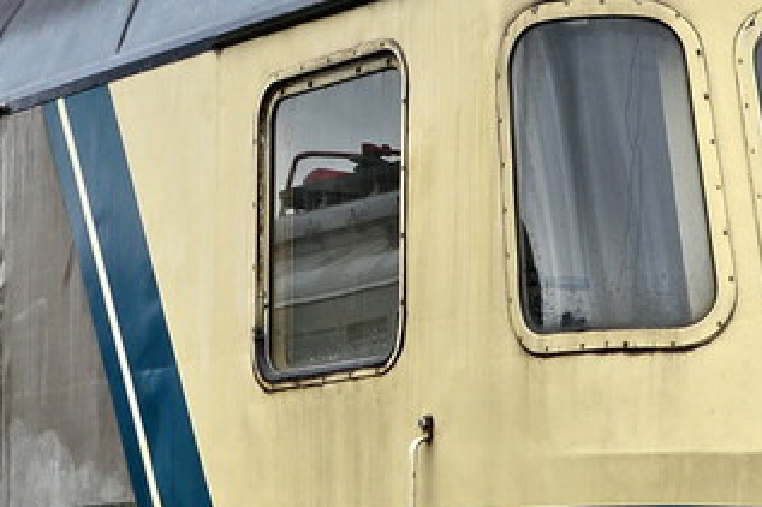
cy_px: 407
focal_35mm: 194
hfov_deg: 10.6
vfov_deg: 7.1
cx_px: 233
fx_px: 4104
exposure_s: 1/60
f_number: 7.1
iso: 100
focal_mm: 32
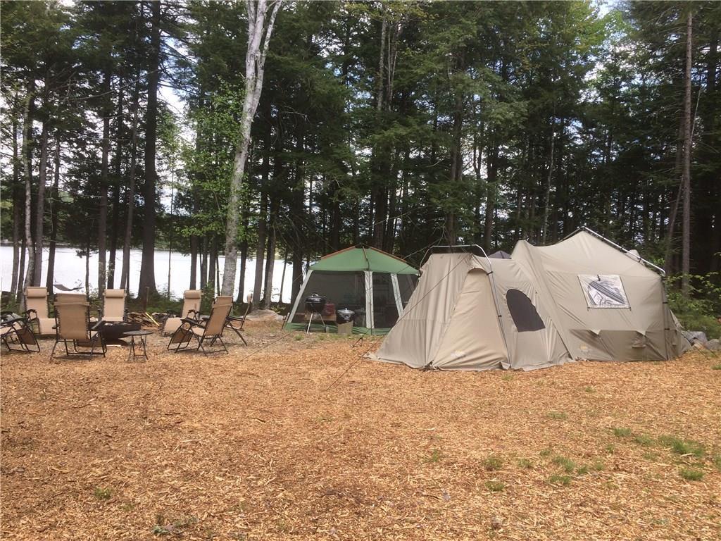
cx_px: 360
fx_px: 604
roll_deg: -3.3
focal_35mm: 29
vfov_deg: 48.2
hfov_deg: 61.7
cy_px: 270
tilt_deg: -1.8
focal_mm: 4.15
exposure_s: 1/526
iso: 32
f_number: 2.2
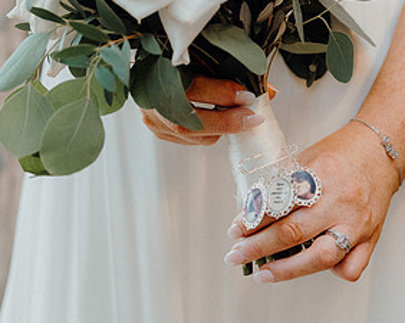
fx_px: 1042
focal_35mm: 87
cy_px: 72
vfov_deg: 17.5
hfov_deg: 22.0
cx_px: 223
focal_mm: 45
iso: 2500
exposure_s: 1/160
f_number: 3.5
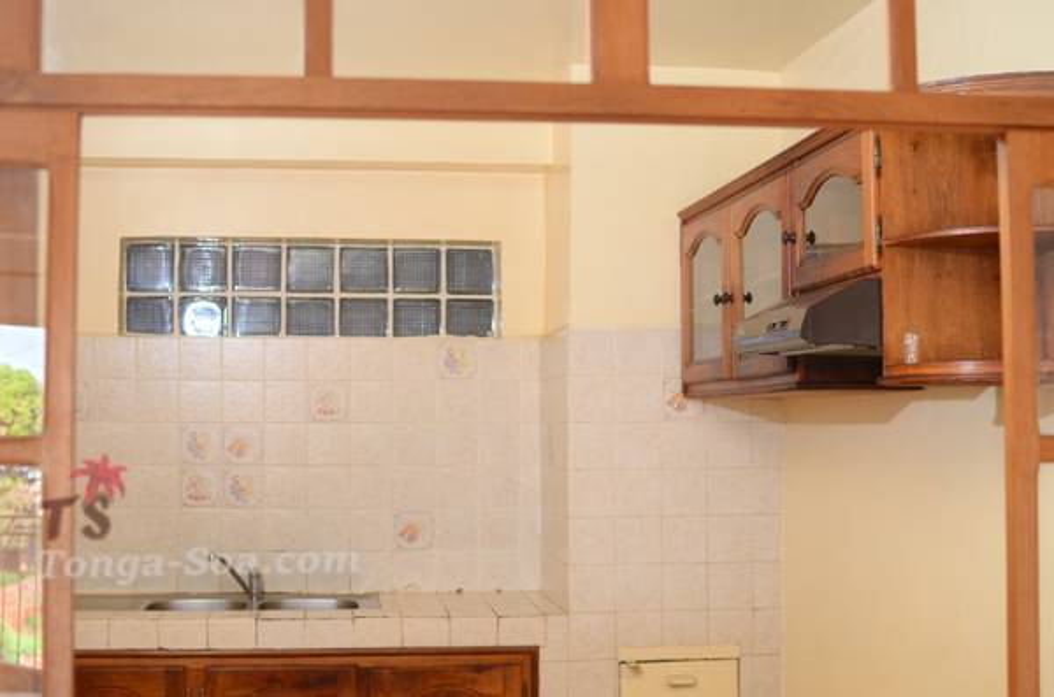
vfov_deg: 25.6
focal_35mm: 52
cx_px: 527
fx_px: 1533
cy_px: 348
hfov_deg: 37.9
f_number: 3.5
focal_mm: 35
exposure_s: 1/100
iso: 400
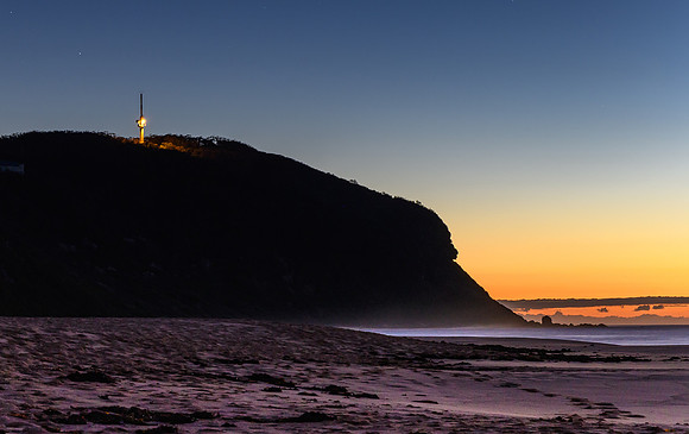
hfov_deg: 19.2
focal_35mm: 108
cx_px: 207
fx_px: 2025
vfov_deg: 12.2
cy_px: 207
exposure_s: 10
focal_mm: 50
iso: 400
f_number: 7.1
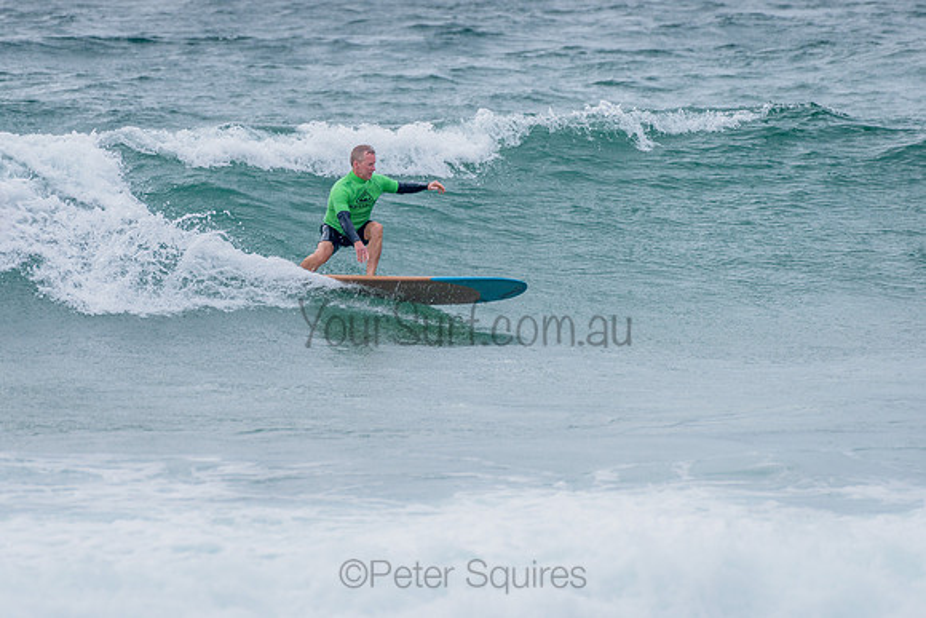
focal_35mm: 613
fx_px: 15771
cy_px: 239
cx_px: 358
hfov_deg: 3.4
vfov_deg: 2.2
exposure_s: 1/2000
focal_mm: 500
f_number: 5.6
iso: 450
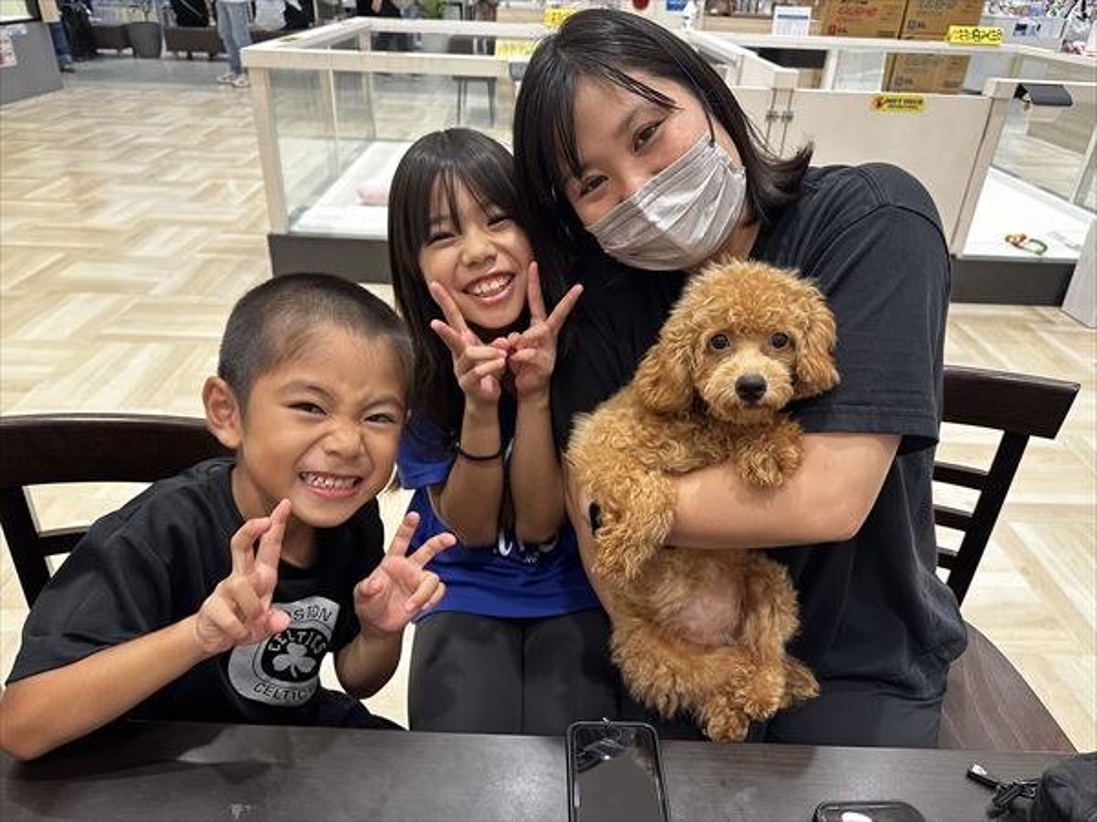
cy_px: 411
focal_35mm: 24
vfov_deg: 56.8
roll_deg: -2.4
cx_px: 548
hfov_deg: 71.6
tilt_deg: -29.8
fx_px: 761
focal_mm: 6.86
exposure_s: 1/120
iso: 160
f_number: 1.78
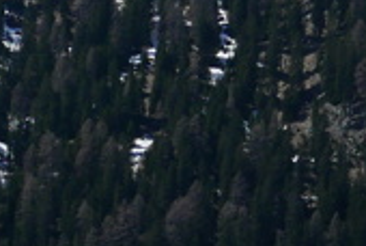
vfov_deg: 4.0
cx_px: 51
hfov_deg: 6.2
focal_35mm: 331
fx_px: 3371
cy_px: 805
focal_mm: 21.3
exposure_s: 1/1300
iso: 200
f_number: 5.6
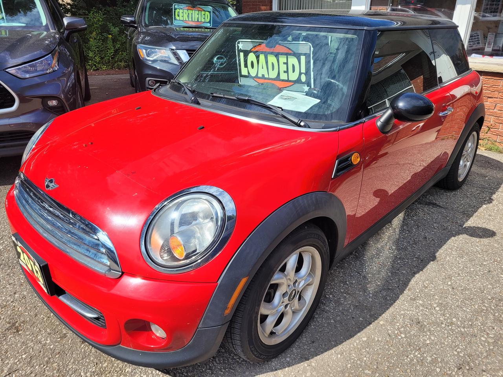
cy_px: 188
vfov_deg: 53.1
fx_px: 378
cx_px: 252
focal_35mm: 26
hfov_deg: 67.3
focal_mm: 5.4
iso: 40
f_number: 1.8
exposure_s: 1/1668
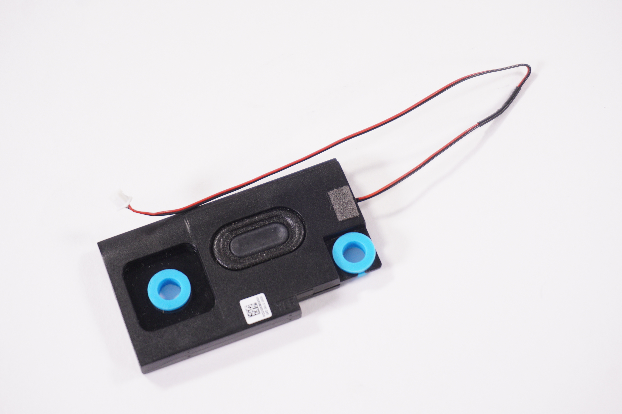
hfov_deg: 27.0
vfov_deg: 18.1
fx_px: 1295
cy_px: 207
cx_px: 311
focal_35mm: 75
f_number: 5.6
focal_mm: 50
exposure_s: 1/160
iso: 500
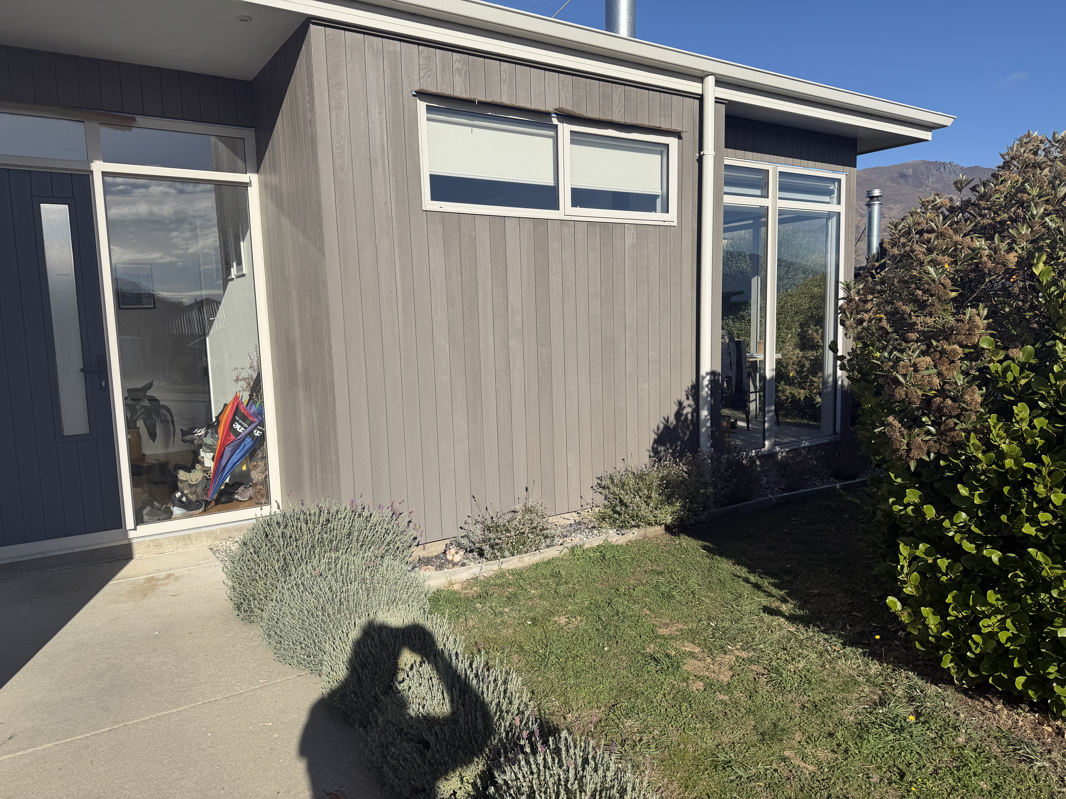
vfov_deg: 56.8
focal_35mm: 24
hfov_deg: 71.6
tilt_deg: -7.2
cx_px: 533
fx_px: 739
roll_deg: +0.3
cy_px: 400
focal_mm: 6.76
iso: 80
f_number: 1.78
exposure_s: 1/6173
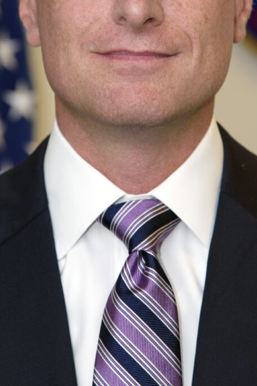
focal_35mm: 224
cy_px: 85
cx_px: 127
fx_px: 2397
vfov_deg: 9.2
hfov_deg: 6.1
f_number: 5
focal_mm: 120
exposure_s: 1/125
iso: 400
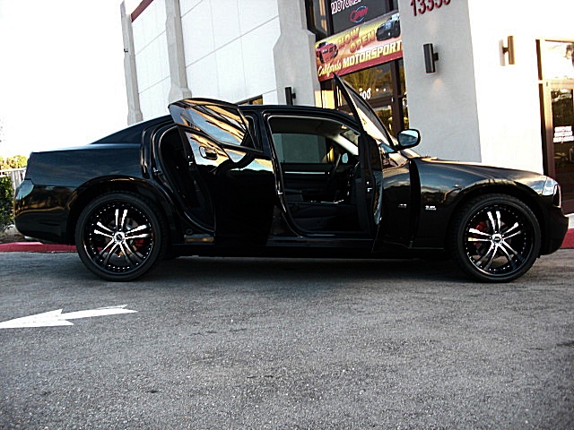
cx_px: 287
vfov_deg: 39.7
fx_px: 597
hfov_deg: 51.4
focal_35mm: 36
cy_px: 215
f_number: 2.8
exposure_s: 1/100
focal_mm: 6.3
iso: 200
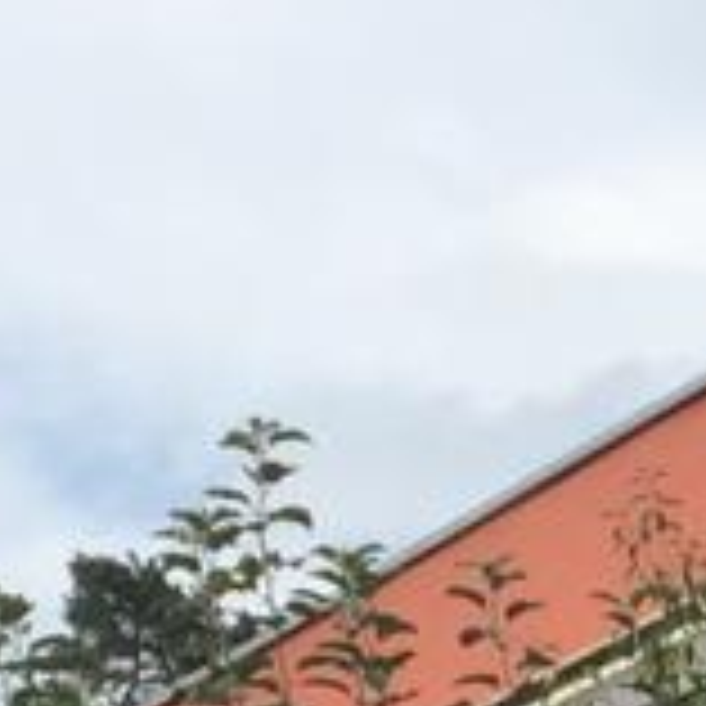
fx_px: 6022
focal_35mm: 261
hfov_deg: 6.3
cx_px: 1929
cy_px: 2073
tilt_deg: +2.4
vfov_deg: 6.2
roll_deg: +0.5
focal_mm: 4.15
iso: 32
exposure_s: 1/1319
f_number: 2.2
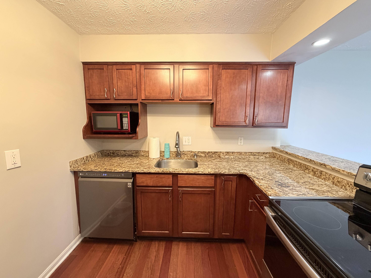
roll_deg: +0.0
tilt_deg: -7.9
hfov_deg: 102.1
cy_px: 139
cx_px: 186
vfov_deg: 85.7
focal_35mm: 14
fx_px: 150
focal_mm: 2.22
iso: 320
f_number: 2.2
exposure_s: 1/60
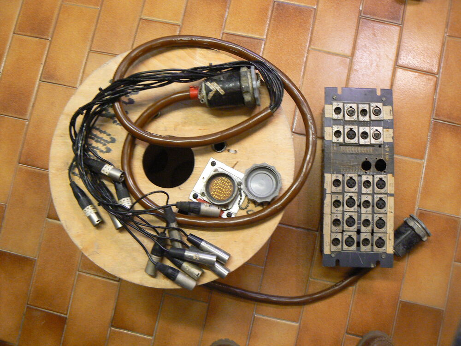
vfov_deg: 39.7
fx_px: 479
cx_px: 230
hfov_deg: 51.4
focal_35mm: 36
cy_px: 173
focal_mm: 6
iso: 200
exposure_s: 1/20
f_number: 2.8
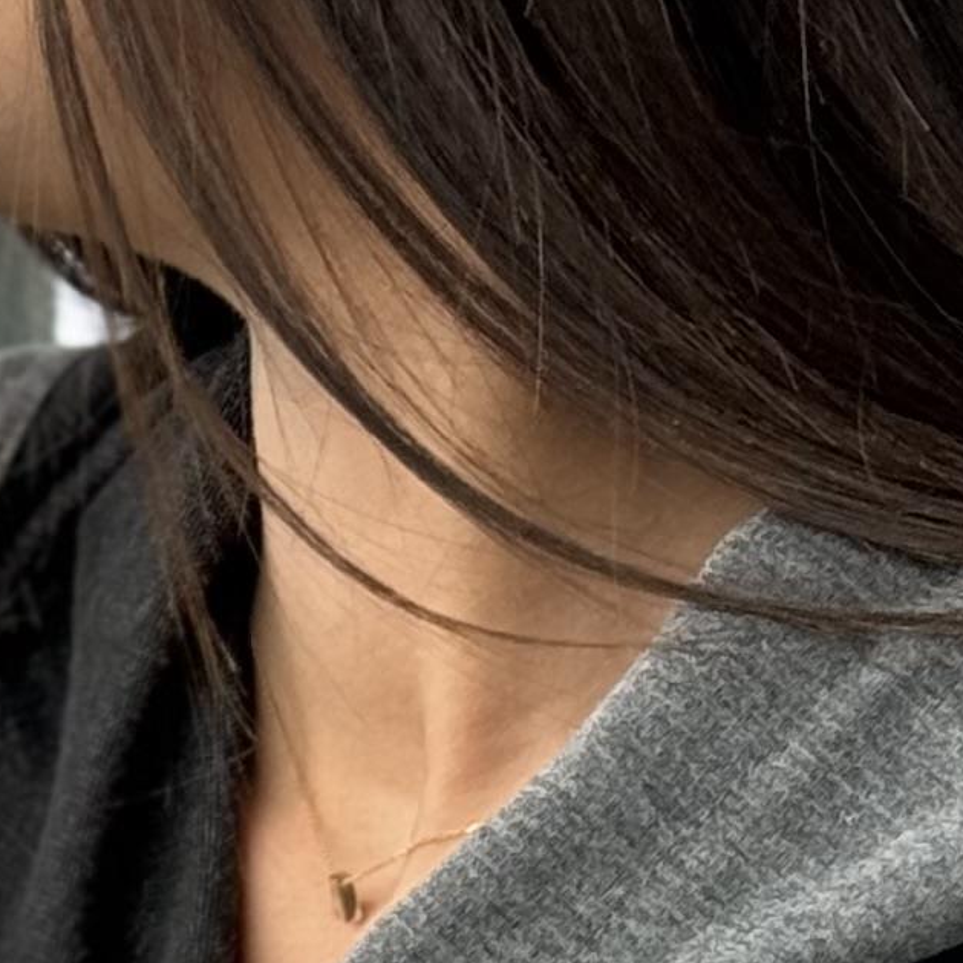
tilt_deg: -11.1
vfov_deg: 6.0
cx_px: 185
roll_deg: -1.2
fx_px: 8561
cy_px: 2838
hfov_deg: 6.4
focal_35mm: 272
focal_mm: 6.86
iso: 64
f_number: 1.78
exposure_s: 1/379
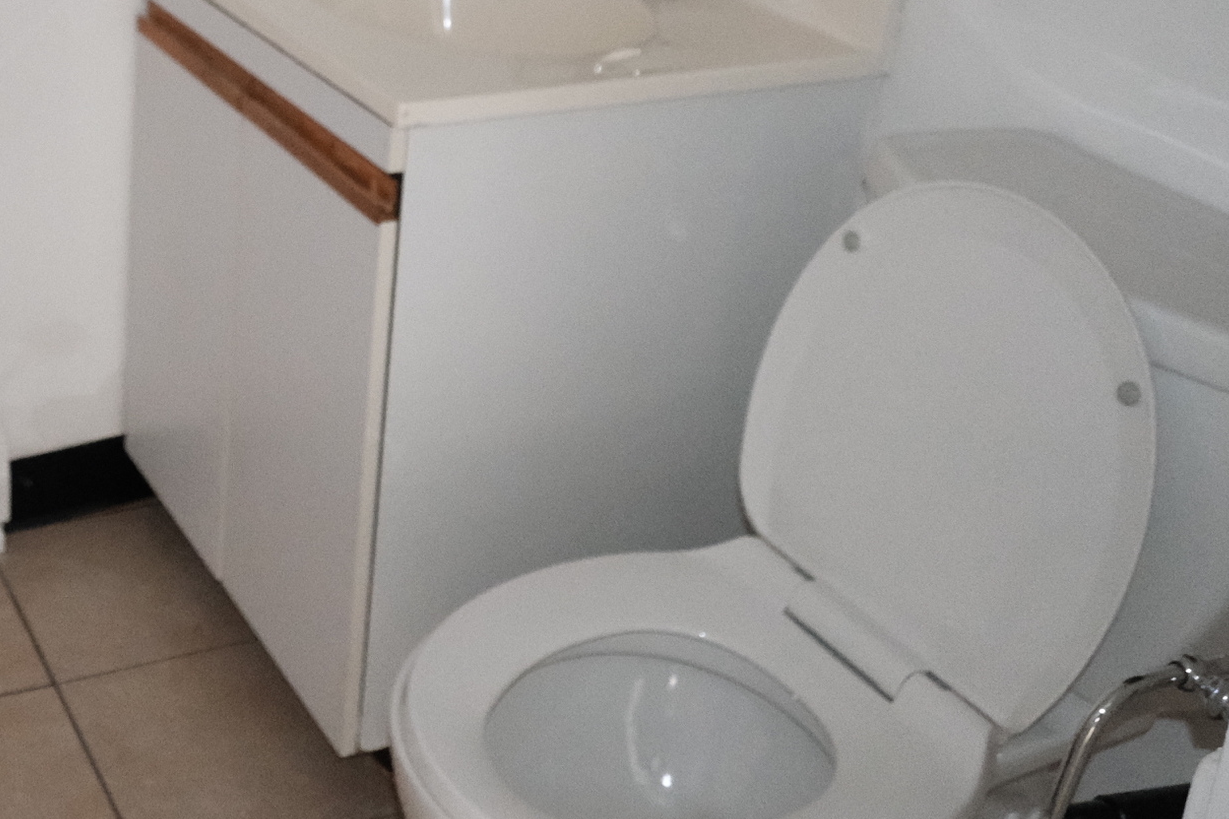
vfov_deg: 25.7
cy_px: 7
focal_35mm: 50
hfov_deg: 37.6
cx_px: 175
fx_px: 1707
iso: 6400
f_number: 3.5
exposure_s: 1/60
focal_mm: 13
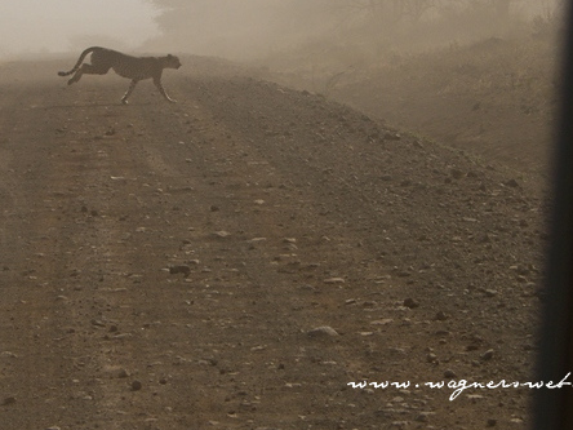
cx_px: 248
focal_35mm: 173
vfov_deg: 8.6
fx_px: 2864
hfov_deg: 11.4
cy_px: 127
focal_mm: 31
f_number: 4.6
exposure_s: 1/1600
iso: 50
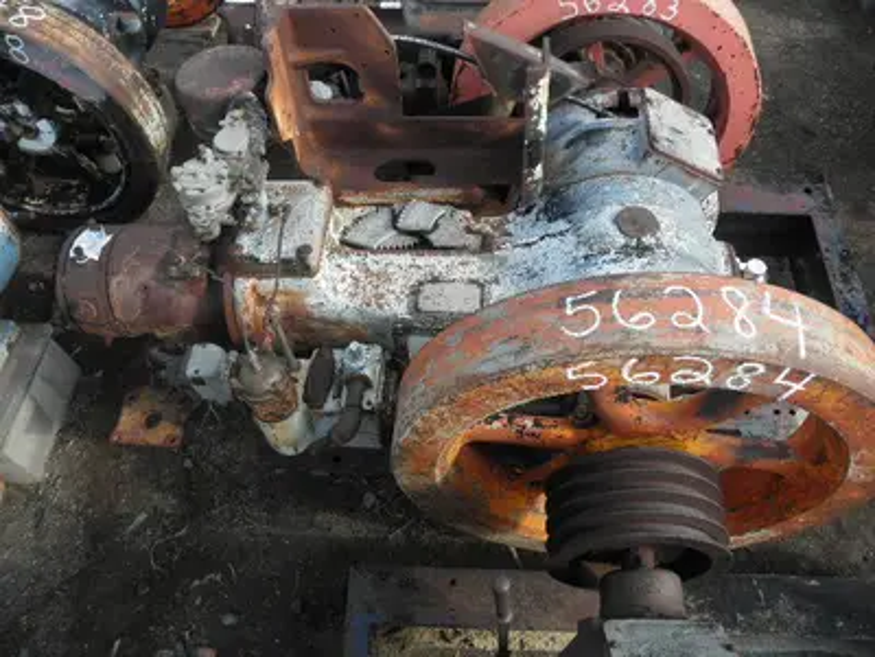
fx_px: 708
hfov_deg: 63.4
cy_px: 328
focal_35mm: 28
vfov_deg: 49.7
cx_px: 438
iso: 64
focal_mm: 5
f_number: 3
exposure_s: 1/250
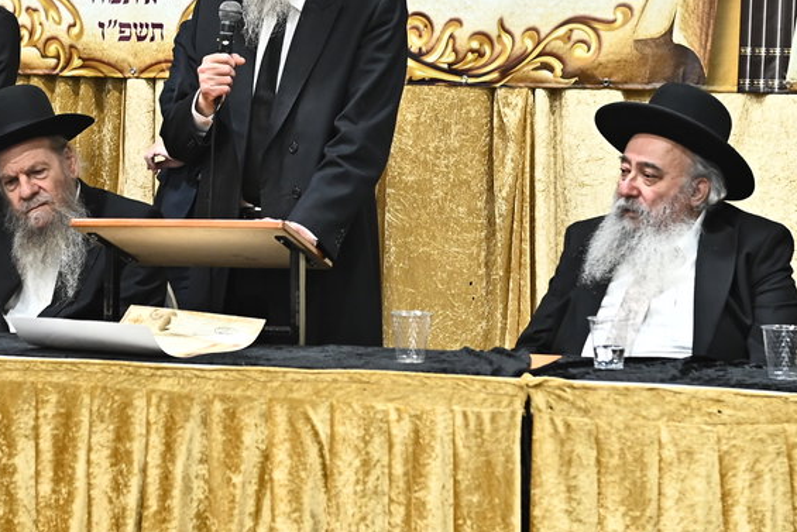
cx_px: 250
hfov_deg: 19.6
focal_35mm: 104
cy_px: 114
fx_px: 2303
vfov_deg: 13.1
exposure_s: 1/200
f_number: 3.5
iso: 1600
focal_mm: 42
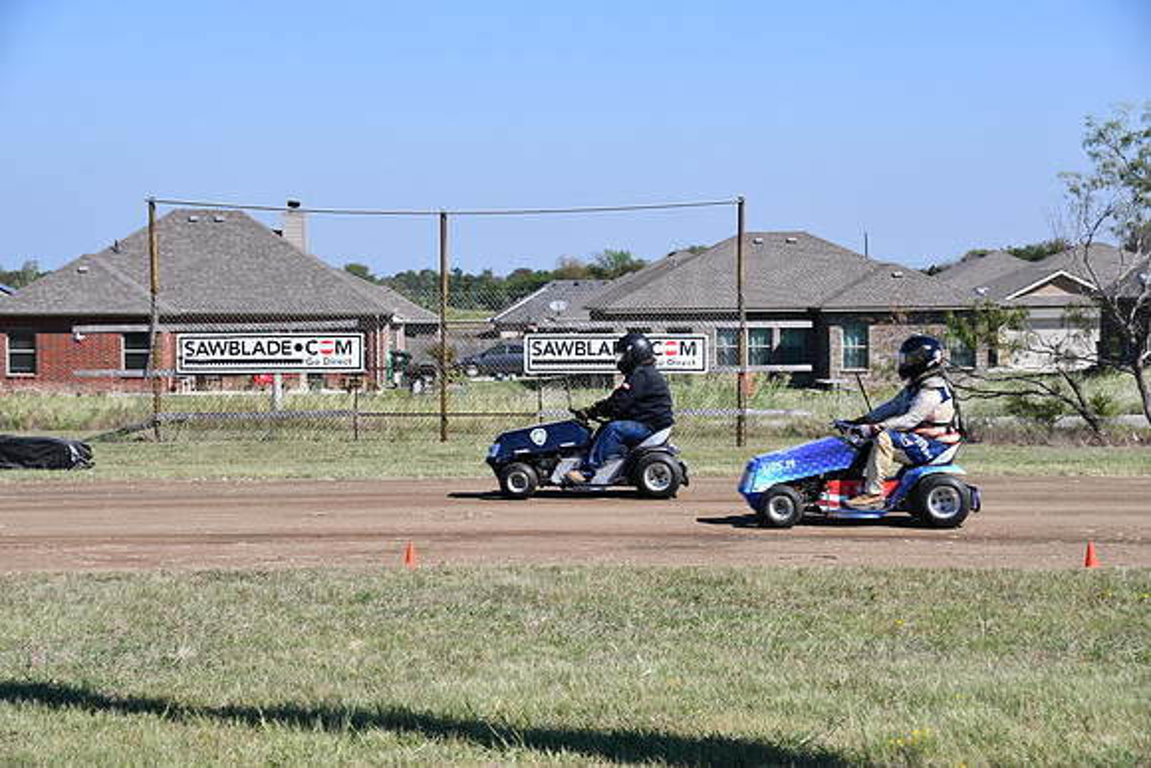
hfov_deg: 26.0
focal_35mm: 78
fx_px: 2494
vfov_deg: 17.5
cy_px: 384
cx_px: 576
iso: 100
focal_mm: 52
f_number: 8
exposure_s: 1/250
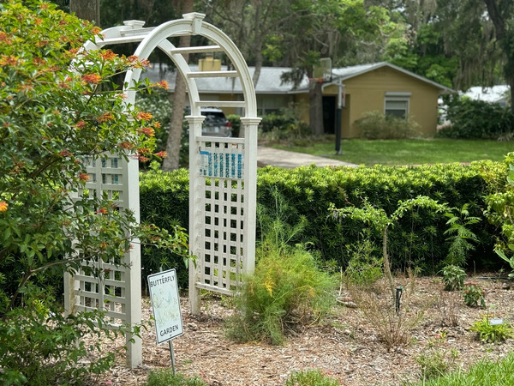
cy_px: 193
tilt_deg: -6.5
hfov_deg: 39.7
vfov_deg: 30.3
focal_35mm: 48
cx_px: 257
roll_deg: -0.4
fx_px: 713
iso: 64
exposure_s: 1/1637
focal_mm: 6.76
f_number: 1.78
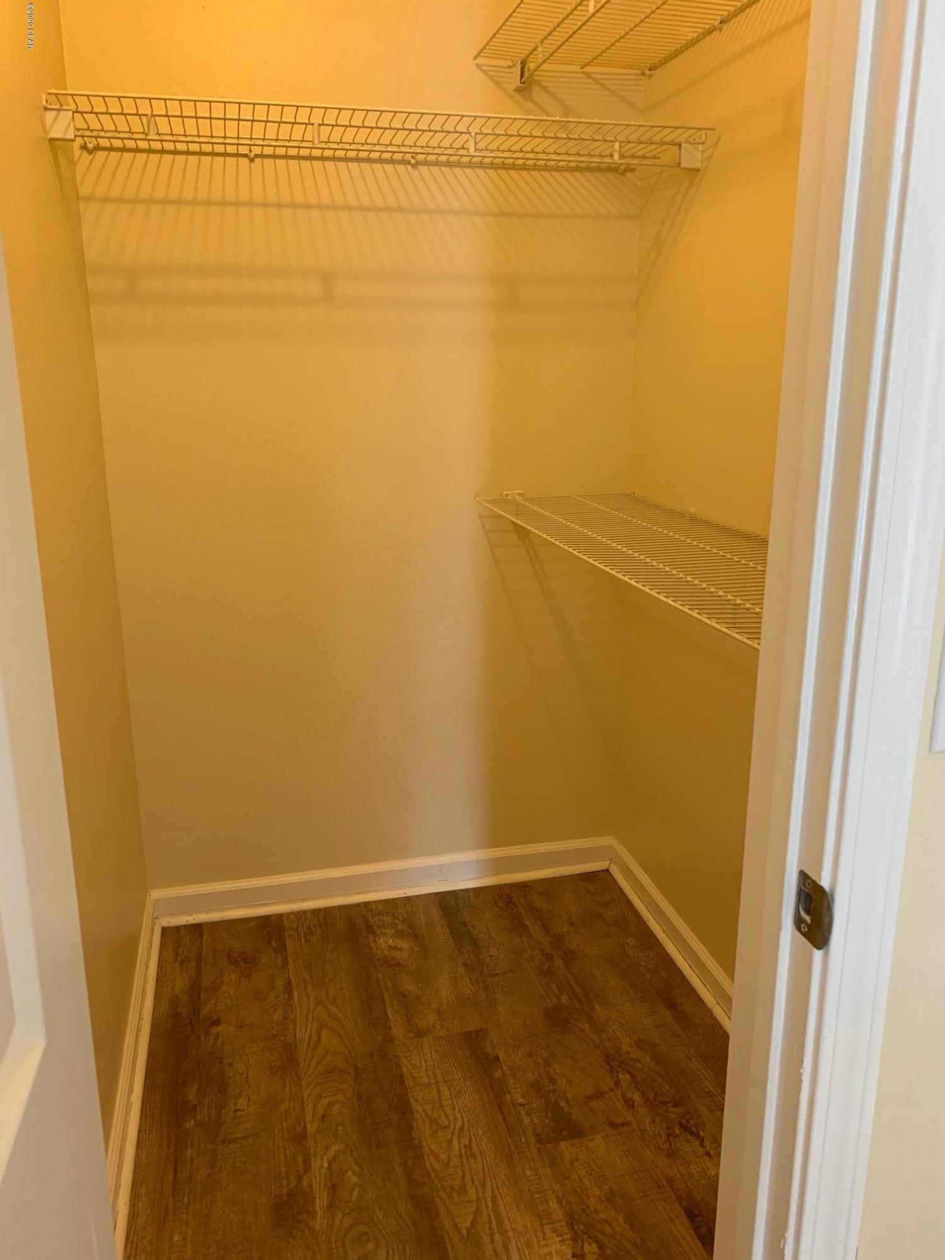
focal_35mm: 26
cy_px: 630
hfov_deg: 53.1
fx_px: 946
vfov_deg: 67.3
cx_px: 472
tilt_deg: -14.9
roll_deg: +0.2
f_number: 1.8
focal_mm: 4.25
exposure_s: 1/60
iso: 125
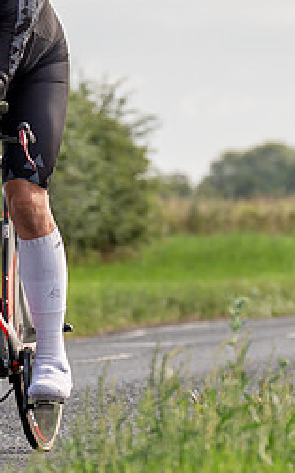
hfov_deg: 2.8
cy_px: 208
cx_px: -65
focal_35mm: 463
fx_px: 5969
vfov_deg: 4.5
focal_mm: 98
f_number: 4
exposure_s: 1/1000
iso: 160
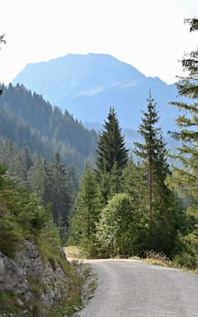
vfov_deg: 30.2
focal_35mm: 68
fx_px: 587
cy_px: 160
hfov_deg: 19.1
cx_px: 138
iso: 100
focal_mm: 44
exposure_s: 1/250
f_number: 5.6
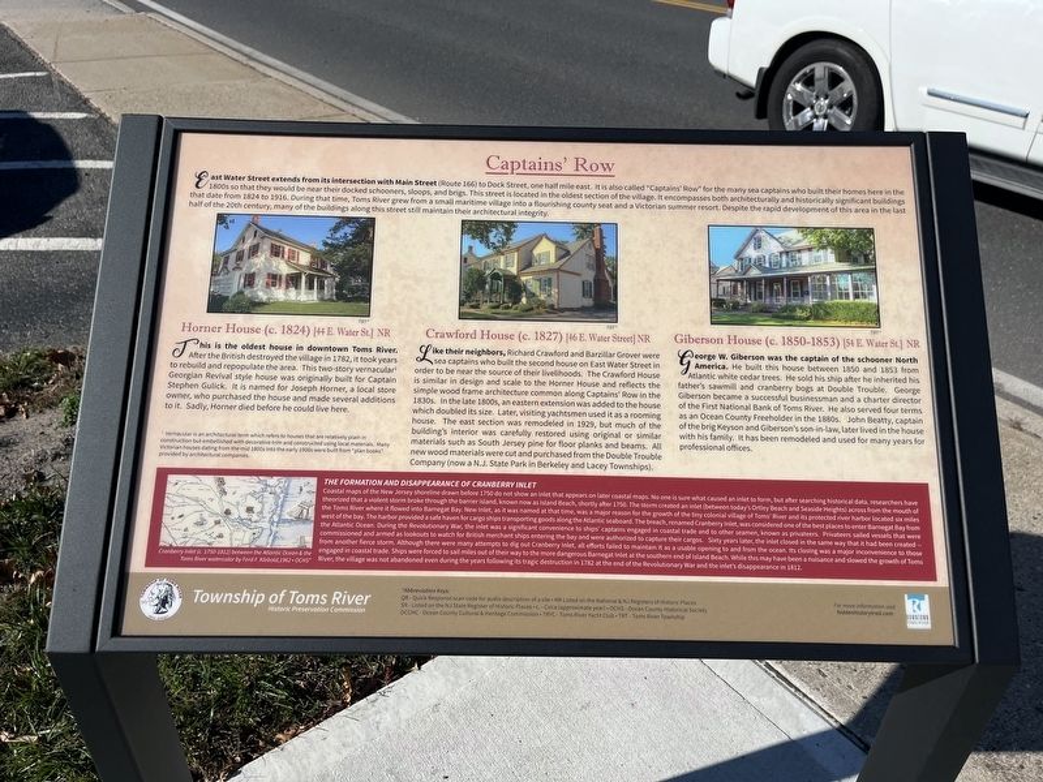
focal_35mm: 26
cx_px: 522
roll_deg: -0.9
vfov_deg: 53.1
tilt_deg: -34.6
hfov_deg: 67.3
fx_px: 783
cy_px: 391
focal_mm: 5.1
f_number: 1.6
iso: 50
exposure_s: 1/5556
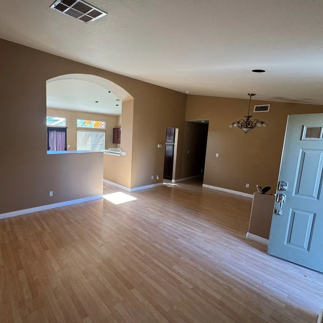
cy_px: 160
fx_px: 179
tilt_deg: -7.7
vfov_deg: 84.0
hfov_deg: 81.1
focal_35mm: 17
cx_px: 108
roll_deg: -1.5
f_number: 2.2
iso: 125
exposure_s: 1/99
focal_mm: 2.22
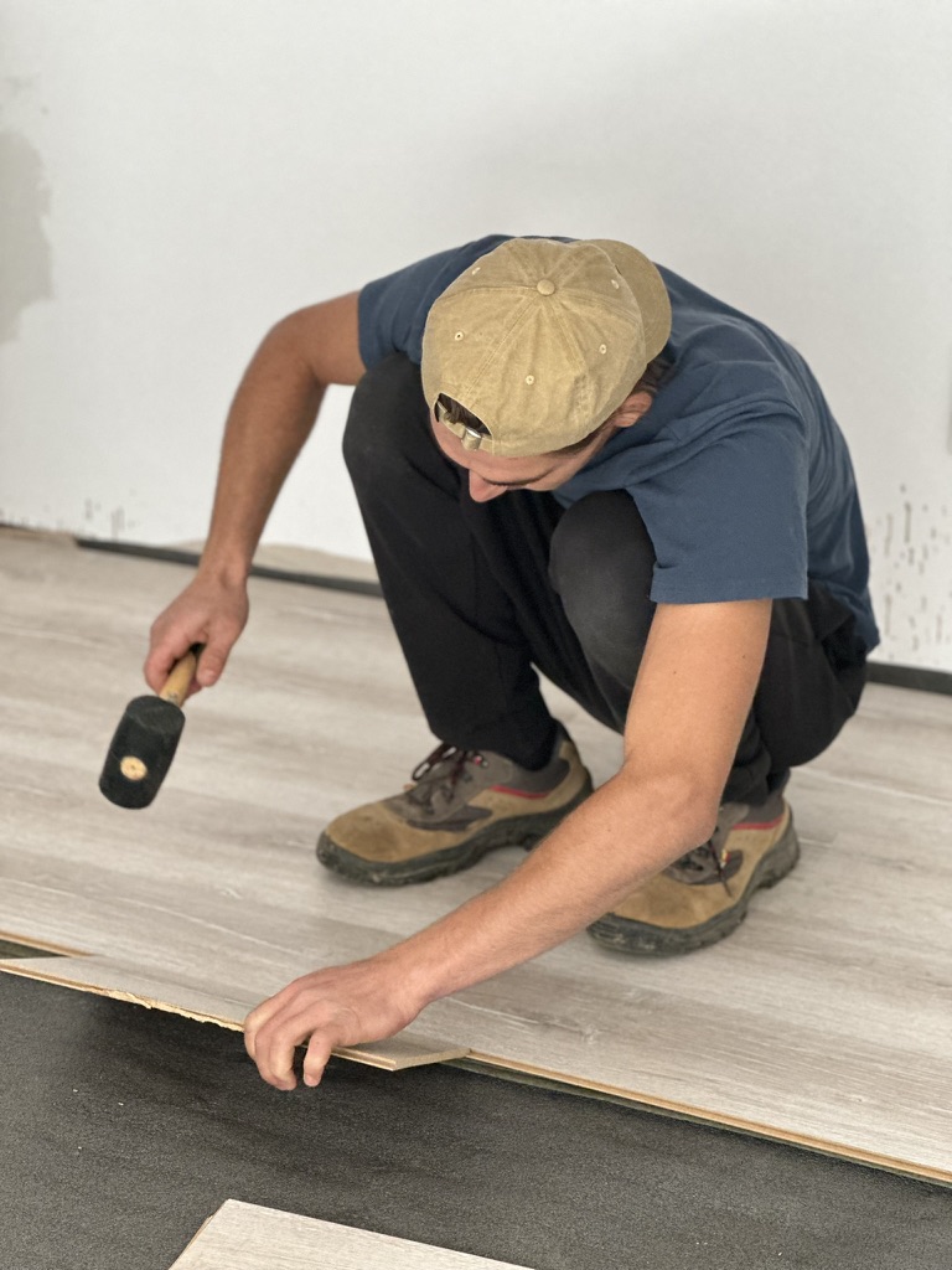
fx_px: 2824
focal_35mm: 77
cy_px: 635
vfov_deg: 25.3
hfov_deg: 19.1
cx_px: 476
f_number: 2.8
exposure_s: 1/99
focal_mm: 9
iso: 250
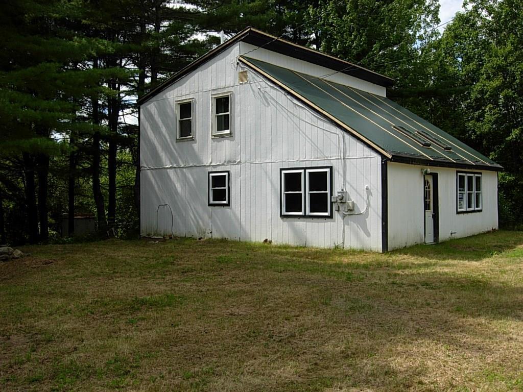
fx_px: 544
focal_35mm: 36
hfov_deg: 51.4
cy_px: 196
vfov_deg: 39.7
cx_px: 262
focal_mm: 7.5
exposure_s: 1/148
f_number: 7.6
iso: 50
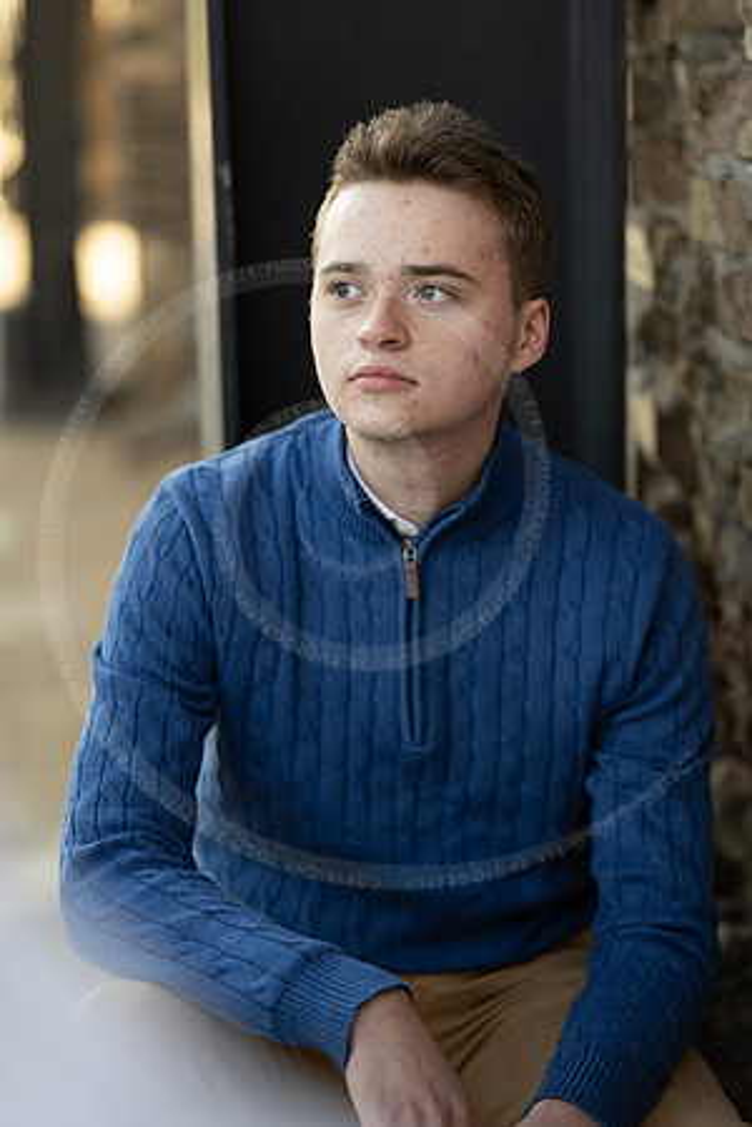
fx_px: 2663
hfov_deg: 16.1
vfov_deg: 23.9
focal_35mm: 85
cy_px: 564
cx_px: 376
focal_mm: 85
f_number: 1.8
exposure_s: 1/160
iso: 100
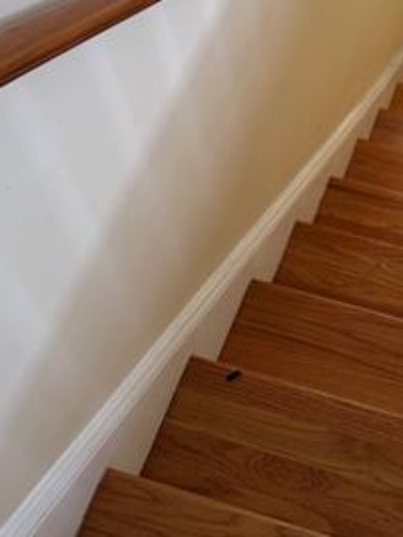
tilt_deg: -54.6
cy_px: 94
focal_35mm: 57
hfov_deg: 24.5
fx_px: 884
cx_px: 405
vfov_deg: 32.7
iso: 160
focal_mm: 6.76
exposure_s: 1/60
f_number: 1.78
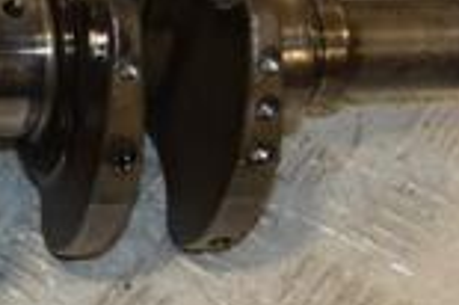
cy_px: 15
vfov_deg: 7.8
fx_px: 2216
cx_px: -207
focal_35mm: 174
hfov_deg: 11.4
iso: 800
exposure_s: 1/200
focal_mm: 30
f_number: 6.3
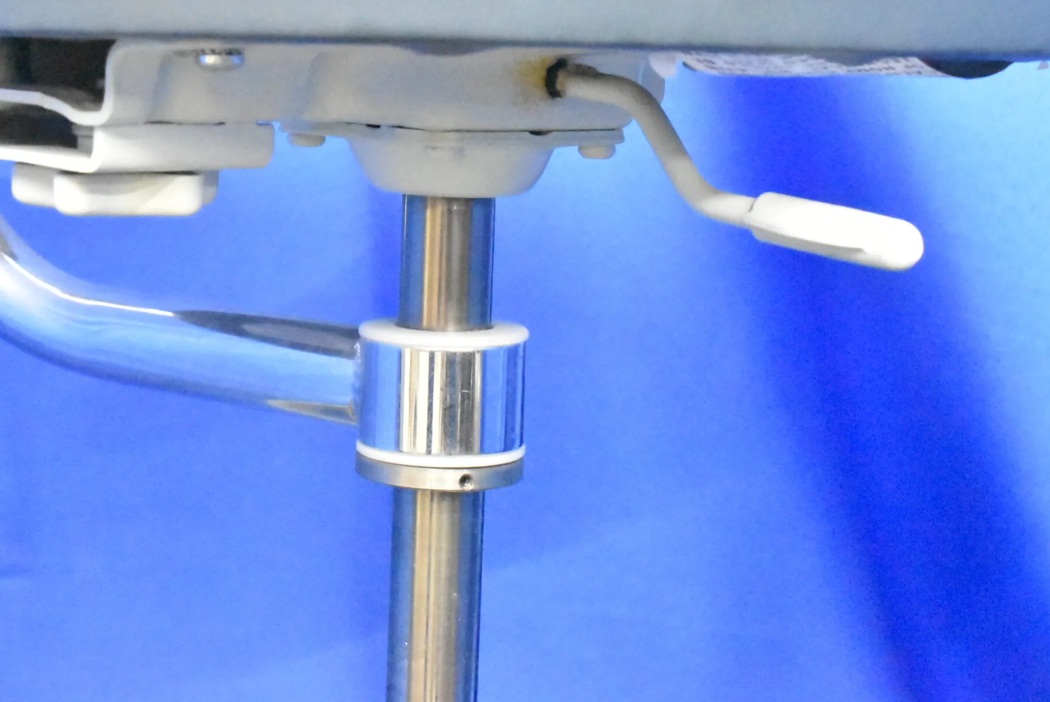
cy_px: 214
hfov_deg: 25.0
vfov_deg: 16.8
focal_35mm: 81
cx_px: 406
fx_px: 2364
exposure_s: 1/60
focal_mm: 38
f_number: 8
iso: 25600
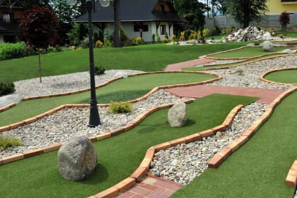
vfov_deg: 38.7
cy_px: 81
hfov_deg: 53.1
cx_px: 225
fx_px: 280
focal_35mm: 34
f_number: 14
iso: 100
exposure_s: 1/200
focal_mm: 19
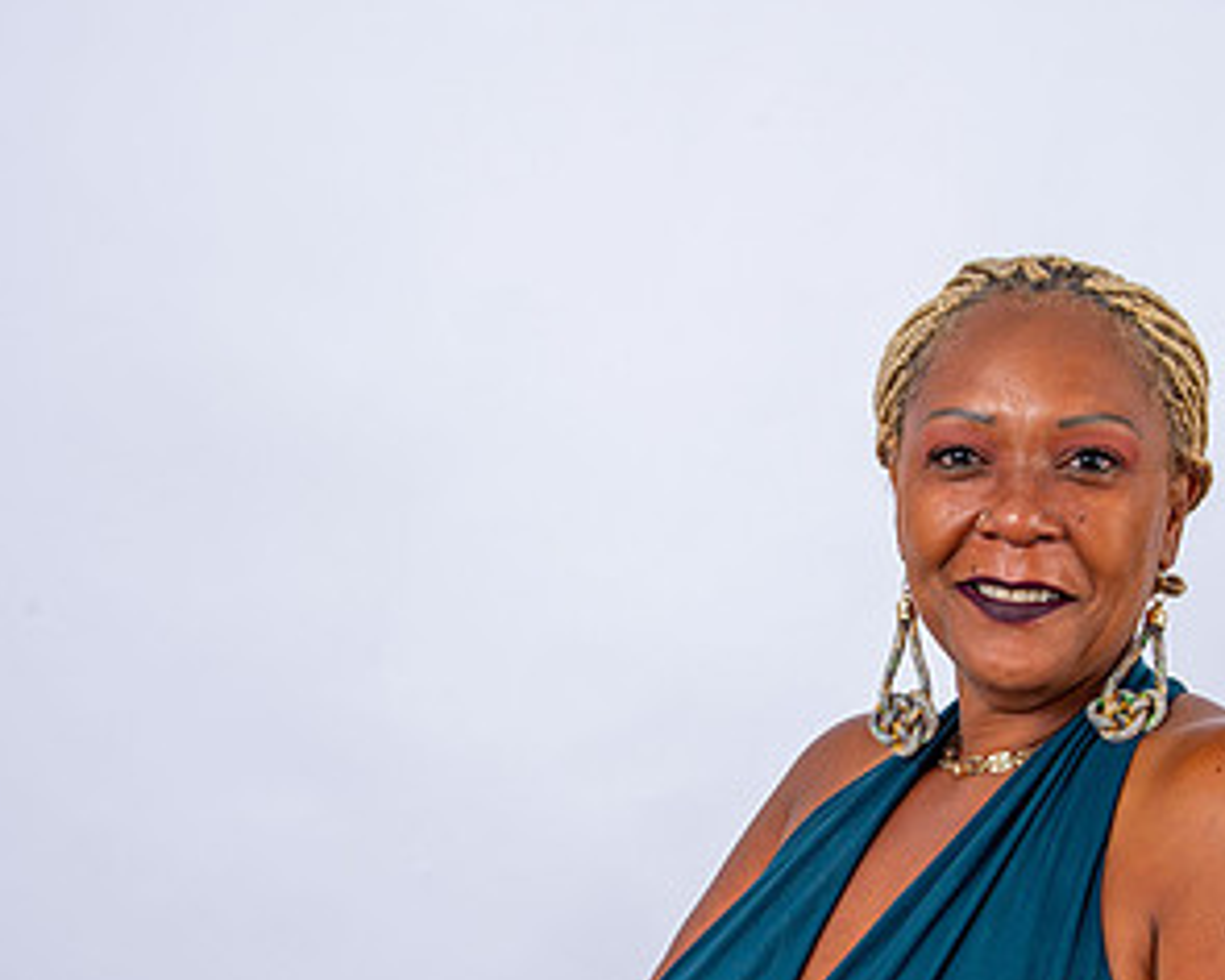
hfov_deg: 31.6
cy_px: 747
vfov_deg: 25.5
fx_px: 2139
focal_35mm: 59
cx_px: 839
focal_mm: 32
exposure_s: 1/200
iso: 100
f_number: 9
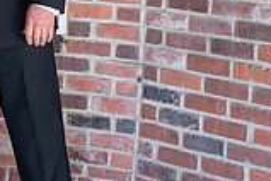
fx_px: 963
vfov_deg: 10.6
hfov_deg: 15.5
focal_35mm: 128
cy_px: 4
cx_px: -41
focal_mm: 35
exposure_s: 1/200
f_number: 3.5
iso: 500
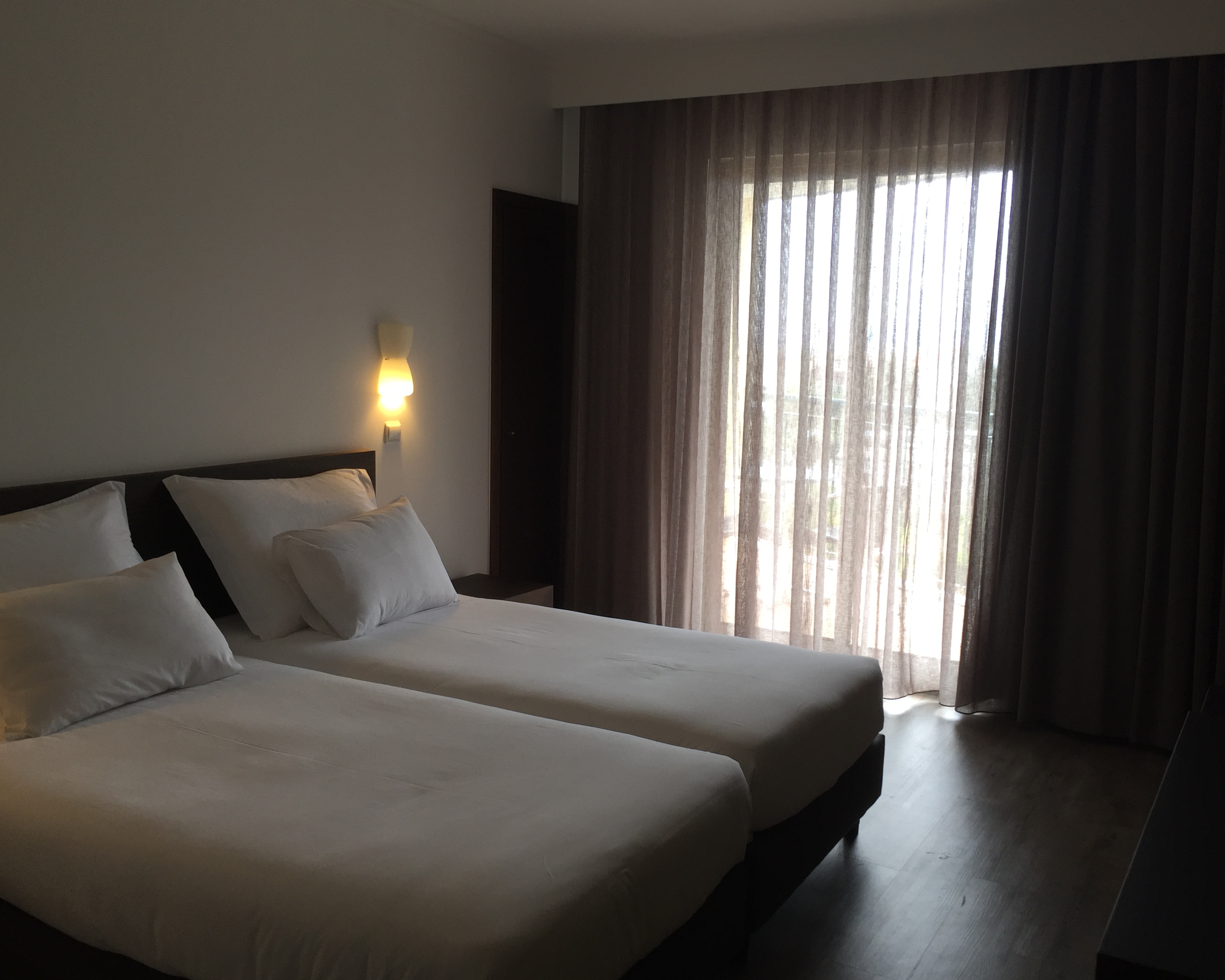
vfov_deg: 45.8
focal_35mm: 32
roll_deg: -1.4
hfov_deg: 55.6
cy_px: 499
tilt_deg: -9.8
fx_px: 1160
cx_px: 639
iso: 32
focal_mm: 4.15
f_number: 2.2
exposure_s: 1/50
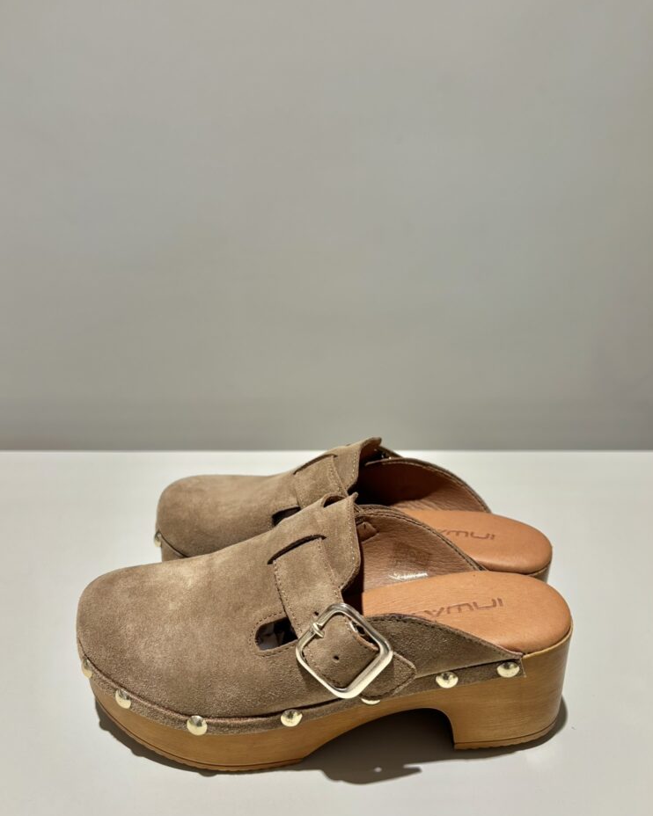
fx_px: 677
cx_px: 324
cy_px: 434
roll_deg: -0.8
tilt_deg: -23.4
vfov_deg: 62.2
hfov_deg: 51.5
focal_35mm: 28
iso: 80
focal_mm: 5.96
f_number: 1.6
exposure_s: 1/121
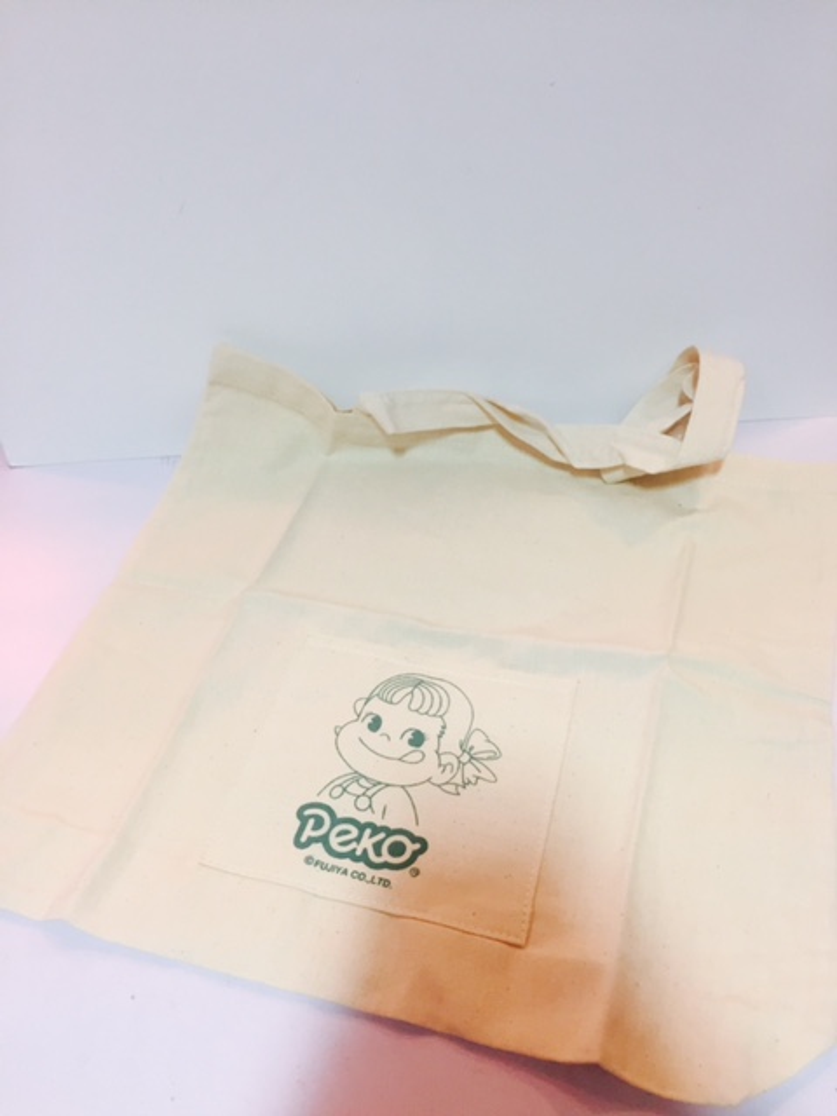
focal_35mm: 29
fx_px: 935
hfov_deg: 48.2
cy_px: 558
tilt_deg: -41.4
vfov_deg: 61.7
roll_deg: +4.2
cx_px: 418
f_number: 2.2
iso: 40
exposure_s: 1/33
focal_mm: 4.15
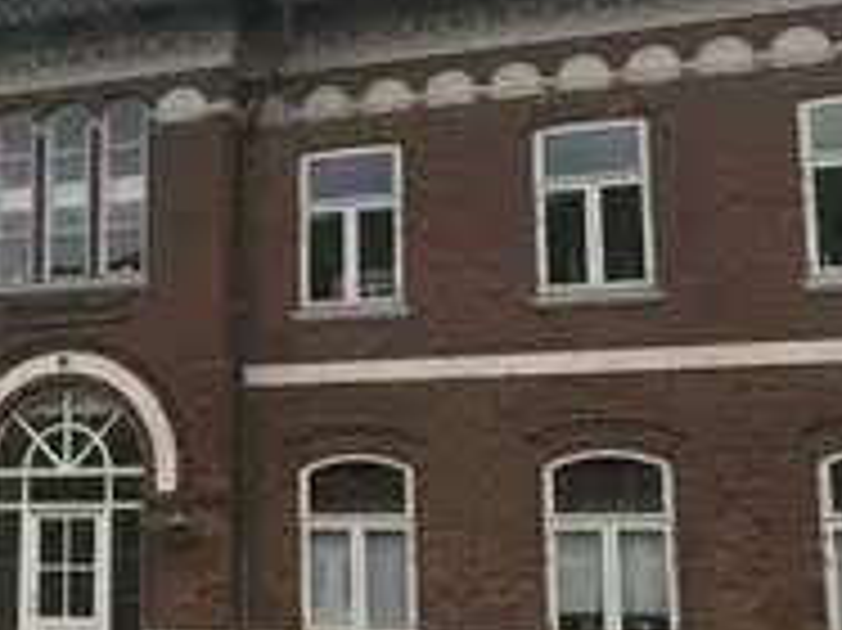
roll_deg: -0.5
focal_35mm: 56
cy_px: 374
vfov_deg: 26.0
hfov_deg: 32.9
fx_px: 1361
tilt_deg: +9.1
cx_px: 115
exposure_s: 1/1168
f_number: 1.8
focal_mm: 3.99
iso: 20
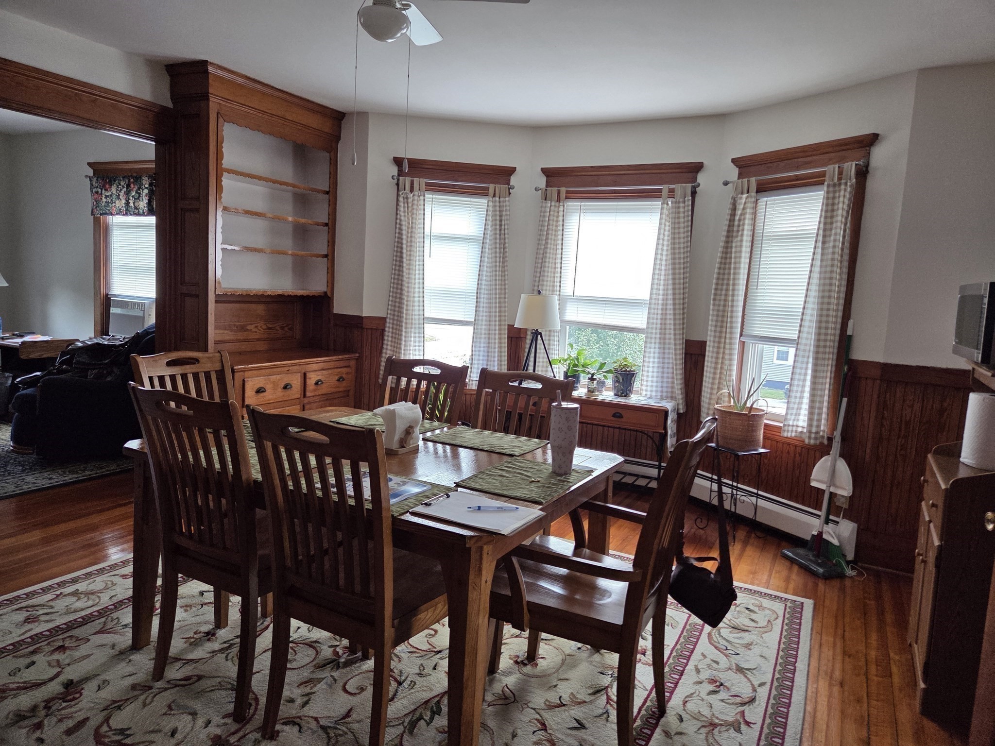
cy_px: 373
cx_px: 498
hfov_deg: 73.9
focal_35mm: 23
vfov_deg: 58.9
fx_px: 661
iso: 200
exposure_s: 1/120
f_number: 1.8
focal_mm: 5.4
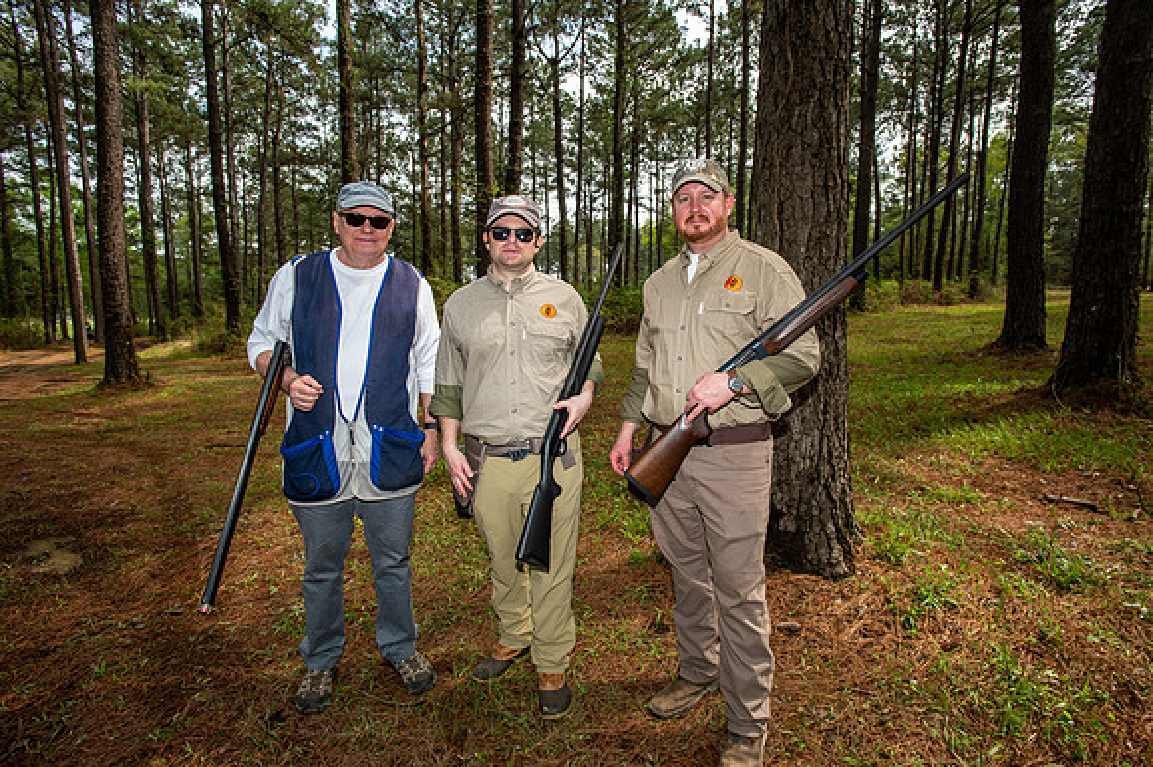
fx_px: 608
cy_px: 384
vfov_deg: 64.5
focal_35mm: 19
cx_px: 576
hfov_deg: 86.9
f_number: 5.6
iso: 125
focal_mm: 19
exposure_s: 1/250
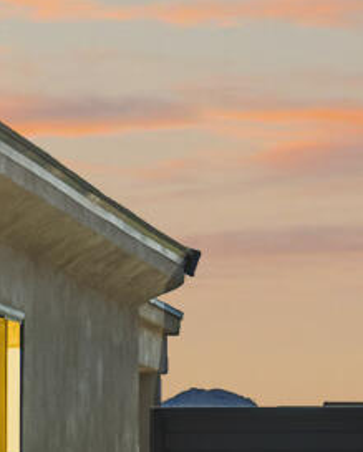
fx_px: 4143
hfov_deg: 4.5
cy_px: 555
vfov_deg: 6.2
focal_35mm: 309
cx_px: -1175
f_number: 9
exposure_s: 1/320
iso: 250
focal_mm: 30
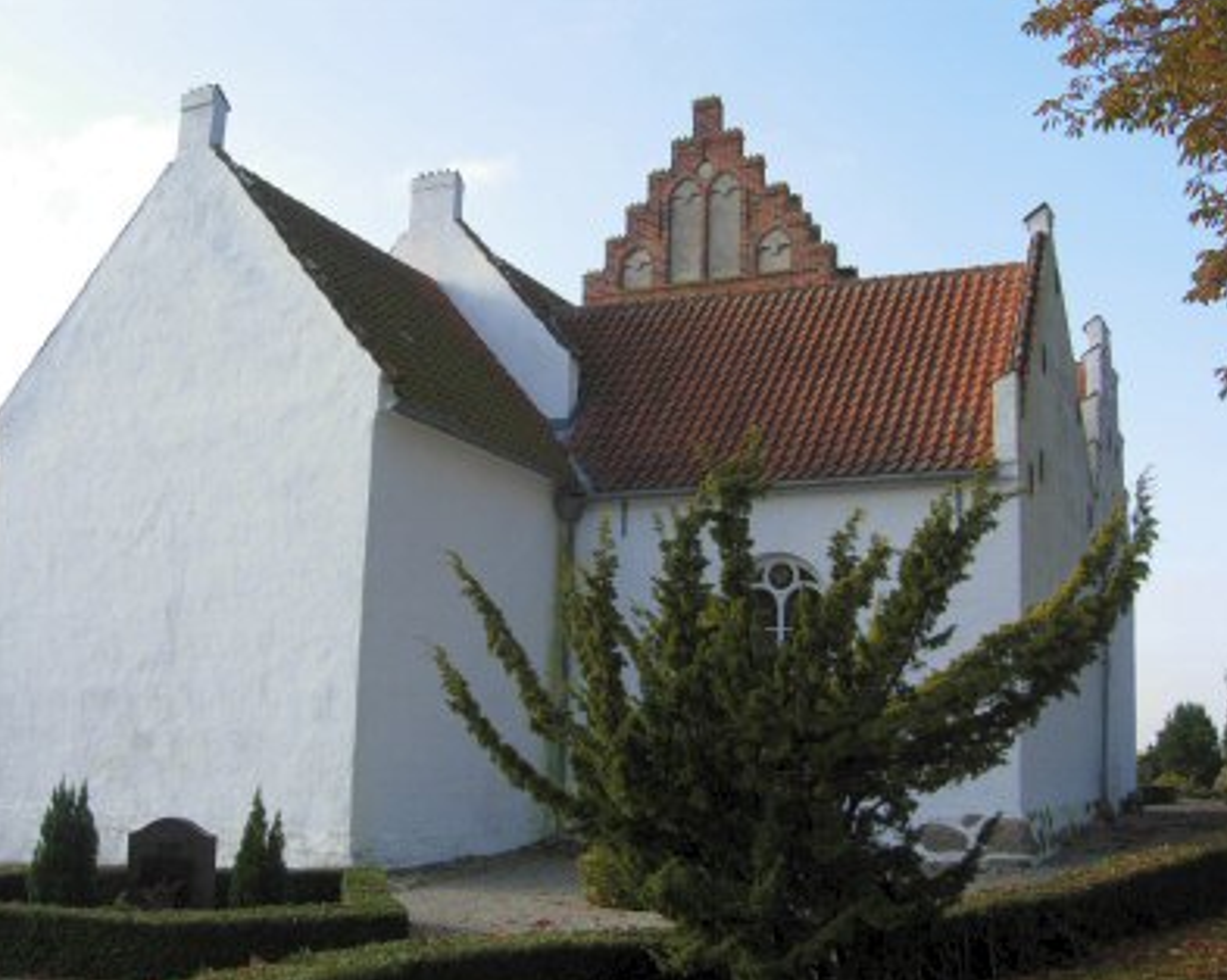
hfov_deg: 48.0
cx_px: 601
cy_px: 492
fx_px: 1379
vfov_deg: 39.1
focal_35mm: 38
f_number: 4.3
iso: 50
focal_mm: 7.5
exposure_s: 1/235
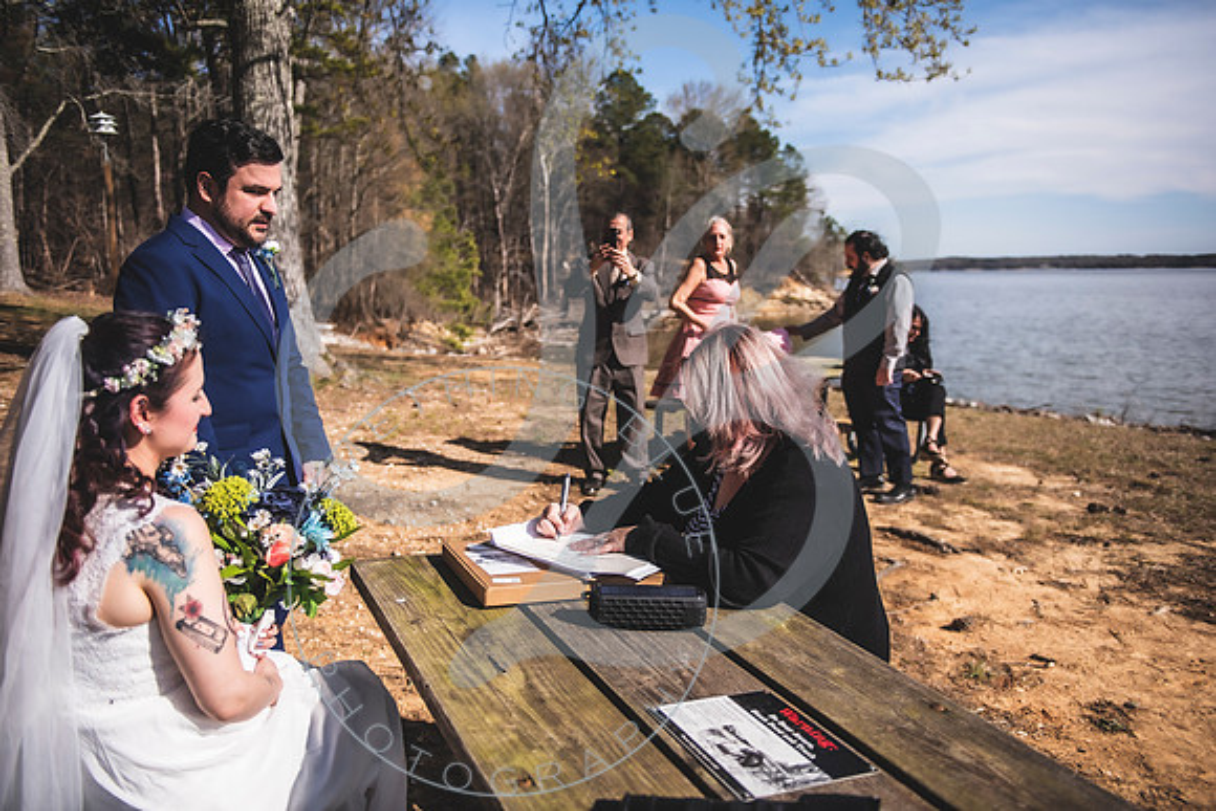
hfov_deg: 63.6
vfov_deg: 45.0
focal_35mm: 29
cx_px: 608
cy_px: 406
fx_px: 980
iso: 100
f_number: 2.8
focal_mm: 29
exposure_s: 1/2500
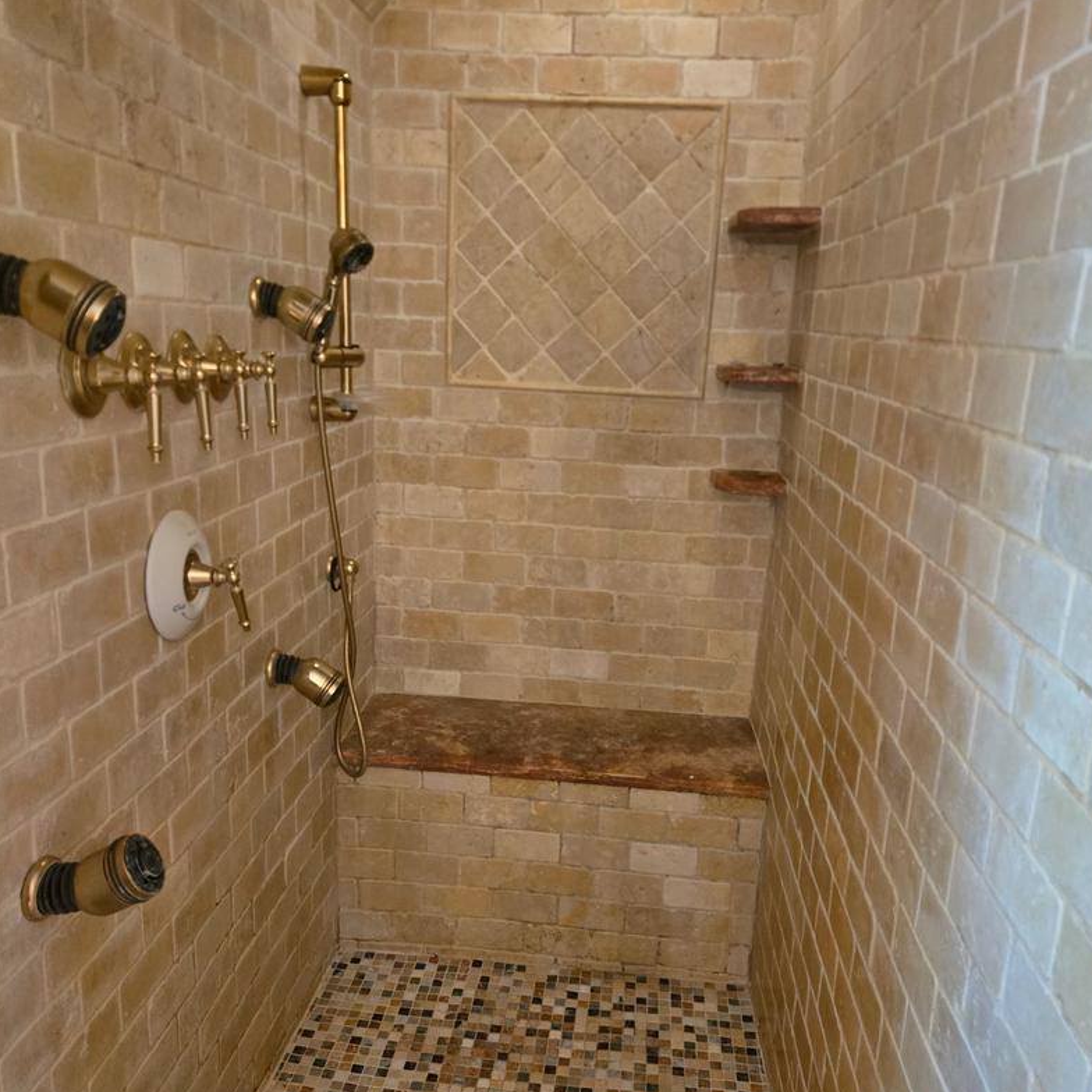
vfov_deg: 57.2
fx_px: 999
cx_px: 557
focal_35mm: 28
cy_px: 591
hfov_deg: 57.3
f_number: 1.8
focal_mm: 5.4
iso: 1000
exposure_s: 1/60
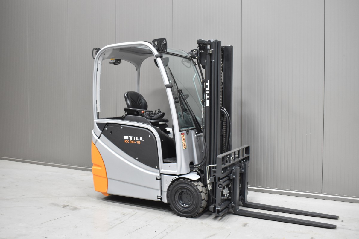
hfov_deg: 55.1
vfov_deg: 38.4
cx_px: 180
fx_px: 344
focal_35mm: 34
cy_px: 120
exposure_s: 1/30
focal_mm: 23
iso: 1600
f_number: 4.5
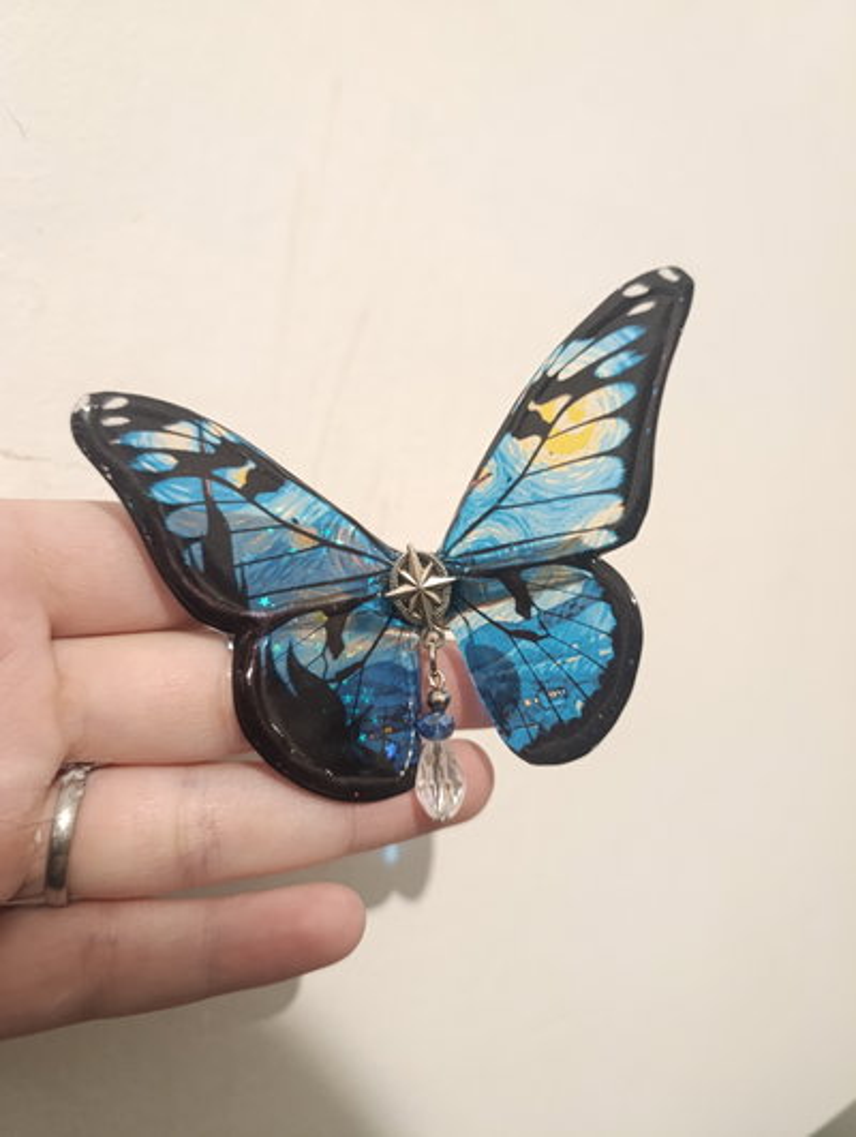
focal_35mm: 23
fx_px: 756
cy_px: 568
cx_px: 428
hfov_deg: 59.0
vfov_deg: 73.8
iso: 4000
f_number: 1.6
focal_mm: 6.14
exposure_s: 1/25
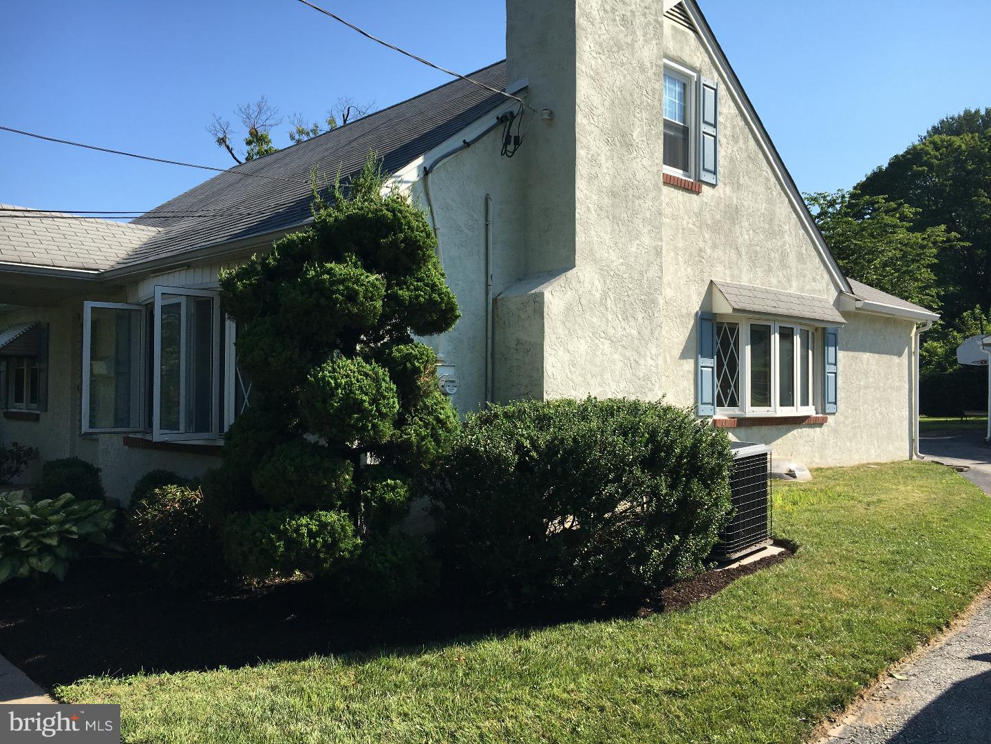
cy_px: 372
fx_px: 830
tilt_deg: +2.9
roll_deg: -0.1
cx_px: 496
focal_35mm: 29
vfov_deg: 48.2
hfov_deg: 61.7
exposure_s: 1/1399
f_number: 2.2
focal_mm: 4.15
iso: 25
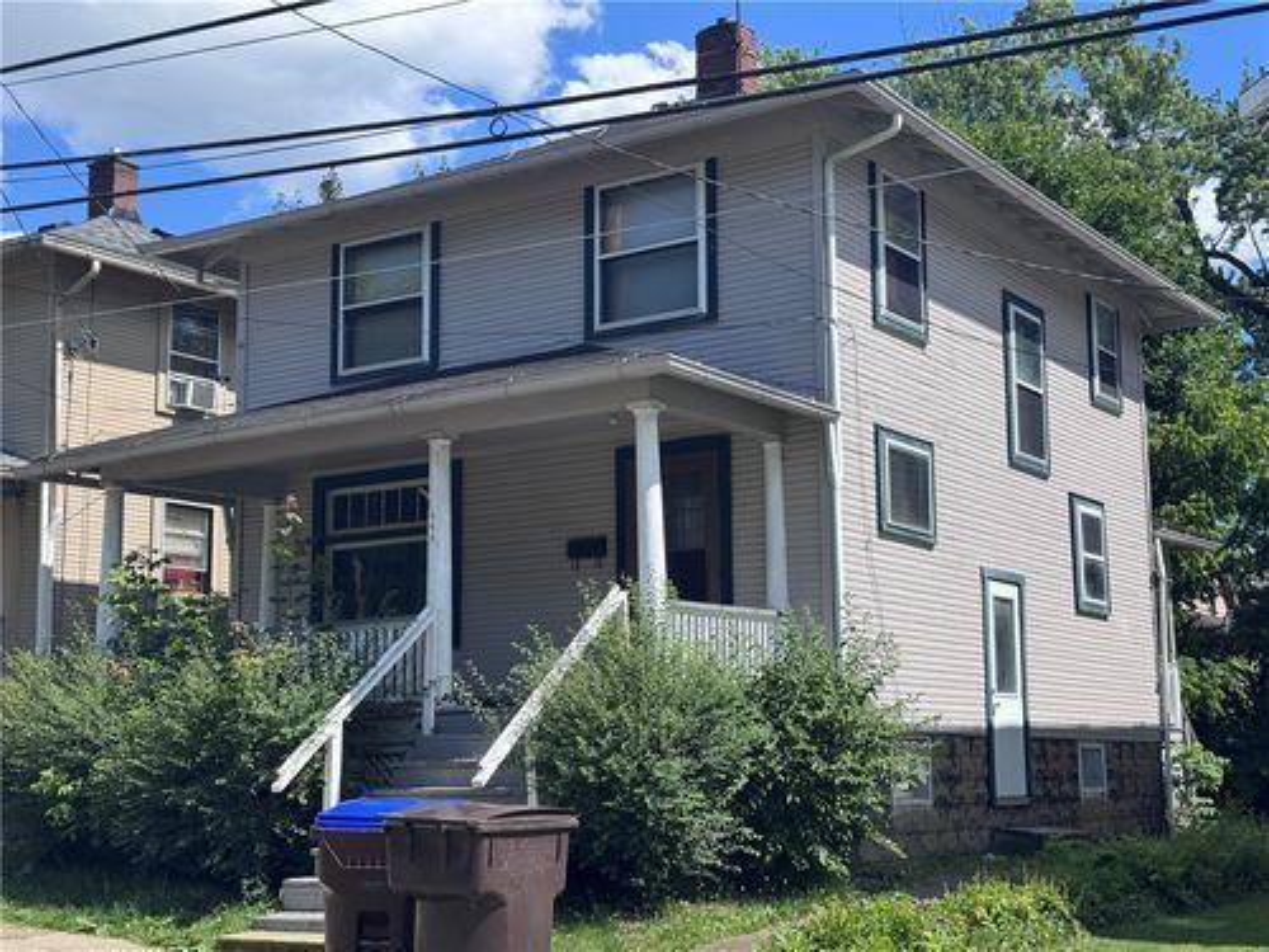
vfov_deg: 30.3
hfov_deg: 39.7
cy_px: 476
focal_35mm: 48
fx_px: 1760
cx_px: 634
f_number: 1.78
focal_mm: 6.76
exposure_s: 1/3610
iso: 64
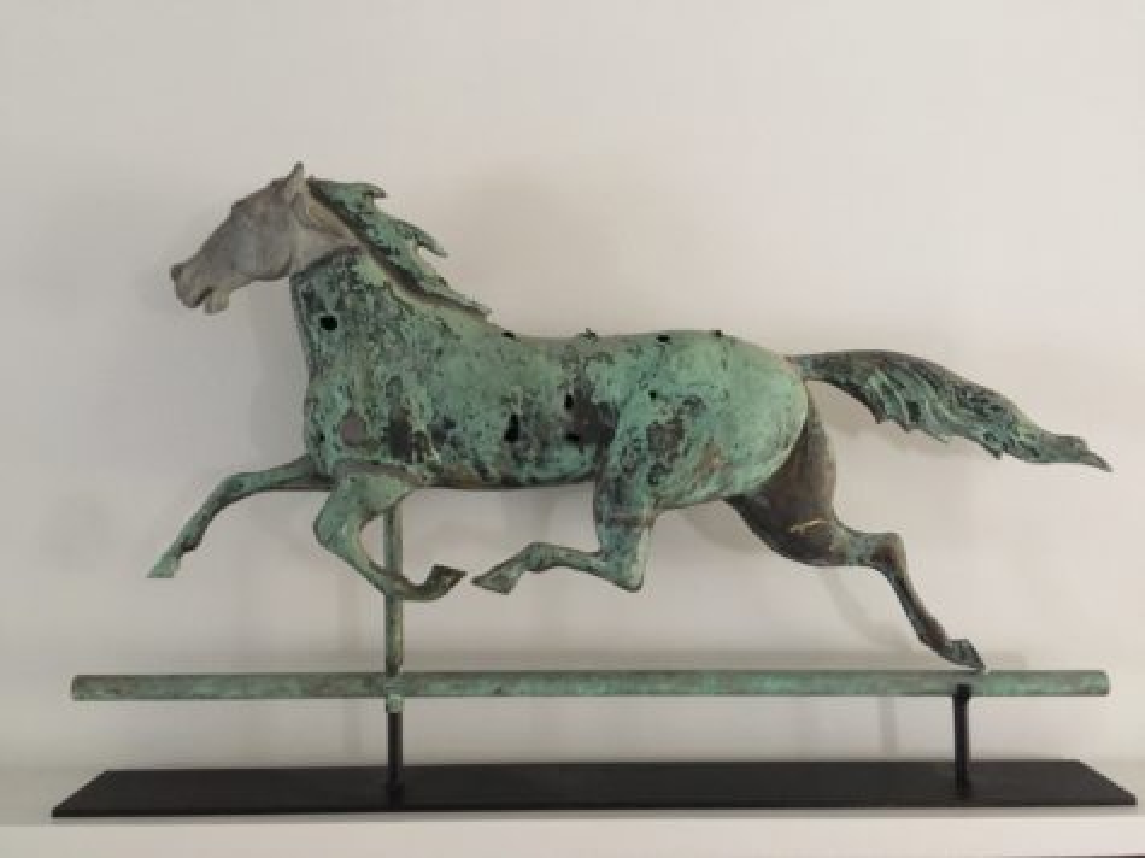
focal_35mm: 29
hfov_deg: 61.7
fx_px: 959
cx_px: 572
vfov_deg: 48.2
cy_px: 429
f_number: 2.2
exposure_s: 1/4
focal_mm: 4.15
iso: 100
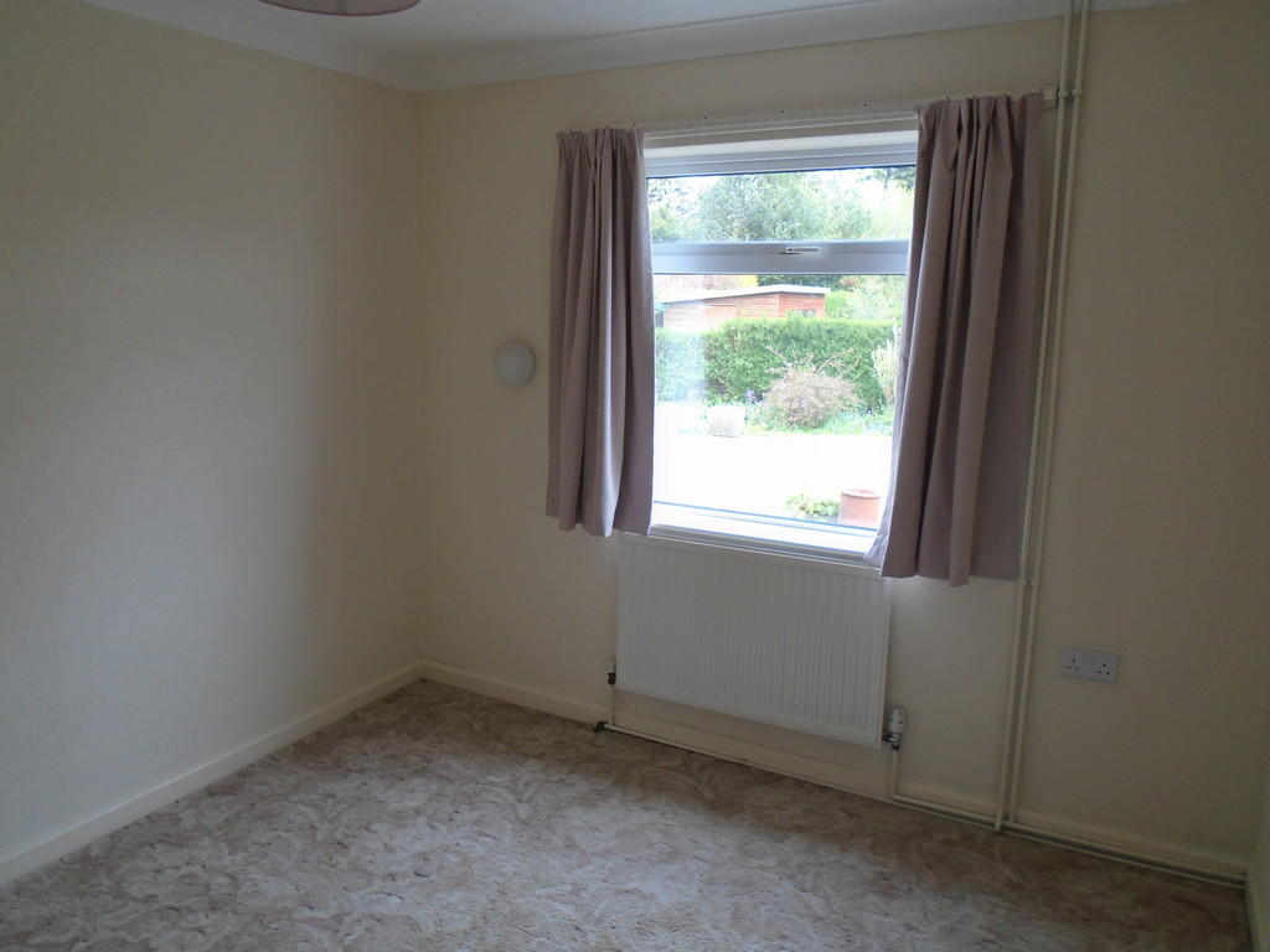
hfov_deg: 67.3
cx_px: 635
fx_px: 954
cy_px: 476
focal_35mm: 26
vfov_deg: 53.1
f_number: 3.2
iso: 100
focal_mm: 4.6
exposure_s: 1/50
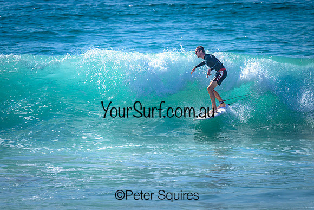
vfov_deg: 1.7
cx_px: 157
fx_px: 6979
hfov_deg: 2.6
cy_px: 105
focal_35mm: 800
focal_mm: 800
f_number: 6.3
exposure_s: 1/3200
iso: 280
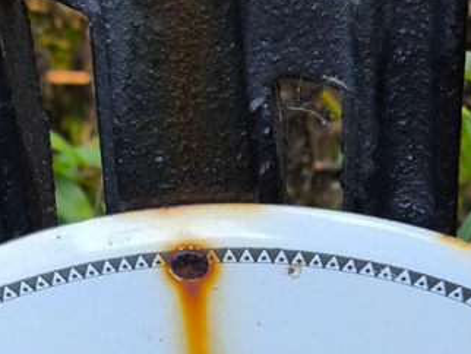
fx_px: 1688
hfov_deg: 15.8
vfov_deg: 11.9
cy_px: 338
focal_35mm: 124
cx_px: 112
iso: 50
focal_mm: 4.71
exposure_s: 1/60
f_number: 1.7
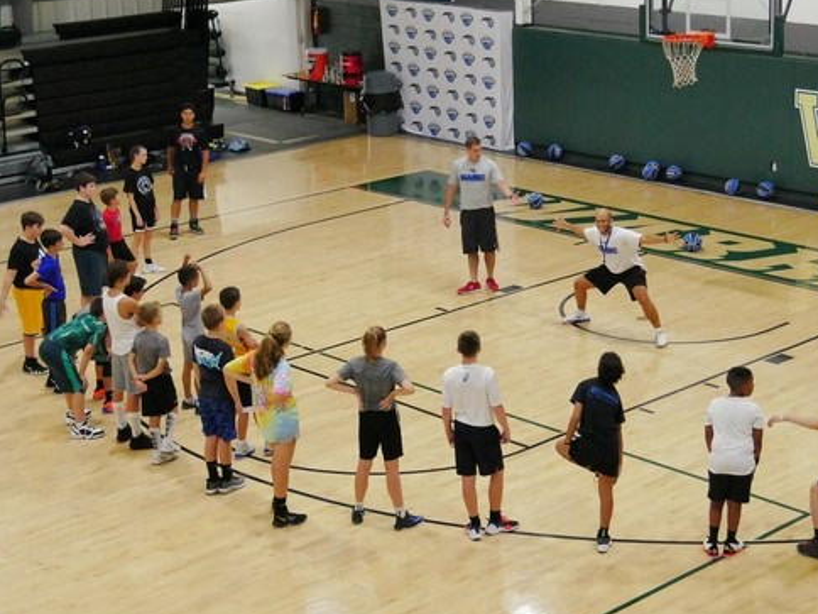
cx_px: 484
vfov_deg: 19.9
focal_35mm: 74
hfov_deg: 26.3
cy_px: 286
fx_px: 1749
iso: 6400
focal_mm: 28
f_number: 4.5
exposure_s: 1/320
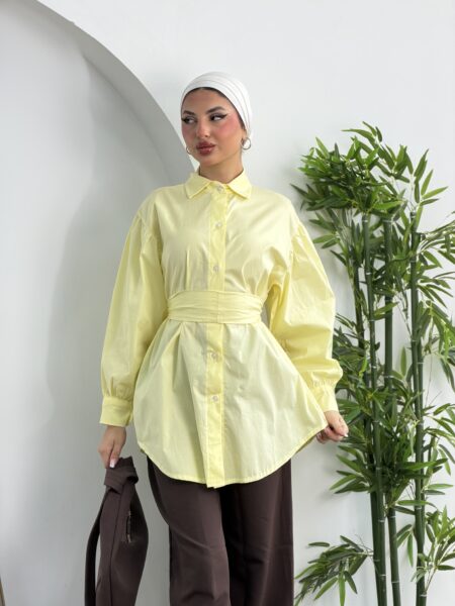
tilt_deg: -3.2
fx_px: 1753
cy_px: 303
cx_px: 228
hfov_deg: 14.8
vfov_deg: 19.6
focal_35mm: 100
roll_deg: +1.6
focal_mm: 16.89
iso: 40
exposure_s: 1/100
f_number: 2.8
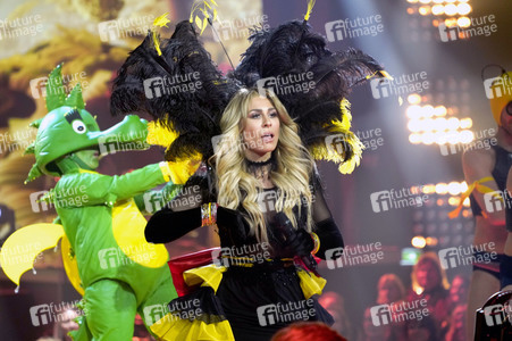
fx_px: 2842
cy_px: 170
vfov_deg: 6.9
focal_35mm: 200
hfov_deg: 10.3
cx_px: 256
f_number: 5.6
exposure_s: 1/200
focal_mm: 200
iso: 3200
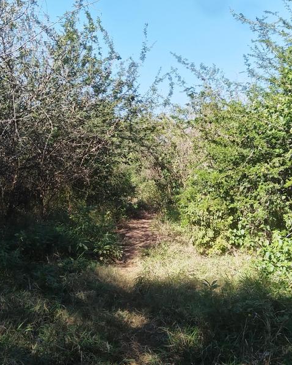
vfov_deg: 52.8
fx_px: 367
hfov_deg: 43.4
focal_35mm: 34
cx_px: 142
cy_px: 183
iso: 100
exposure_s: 1/179
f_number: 1.9
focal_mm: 4.95
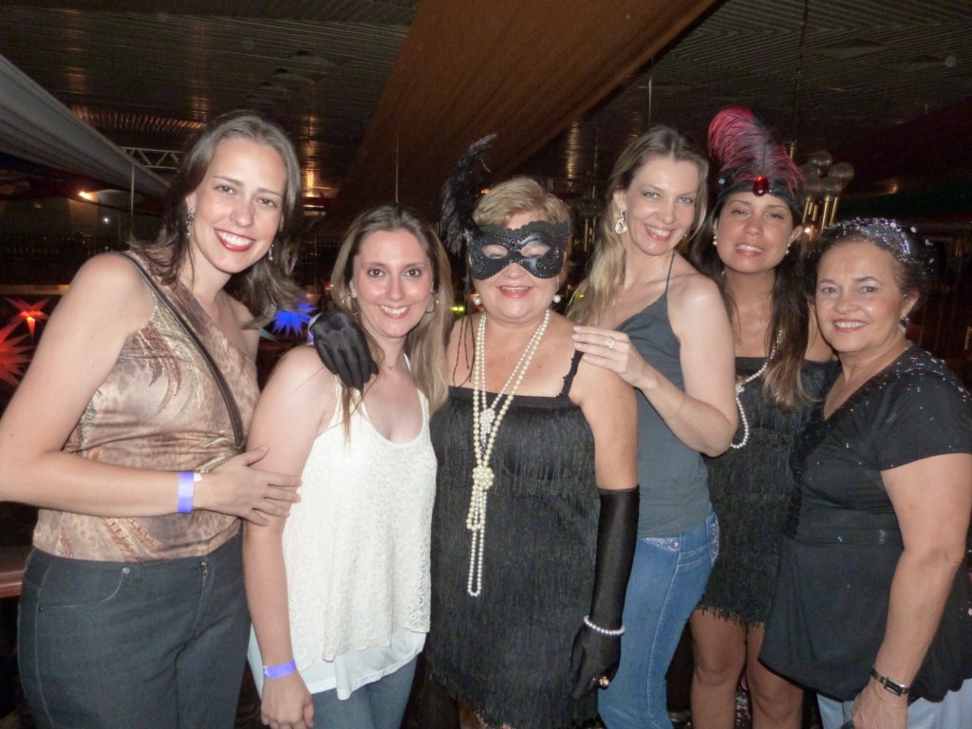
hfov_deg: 69.4
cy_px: 364
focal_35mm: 25
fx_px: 702
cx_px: 486
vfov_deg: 54.9
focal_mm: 4.5
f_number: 2.8
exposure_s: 1/60
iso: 400
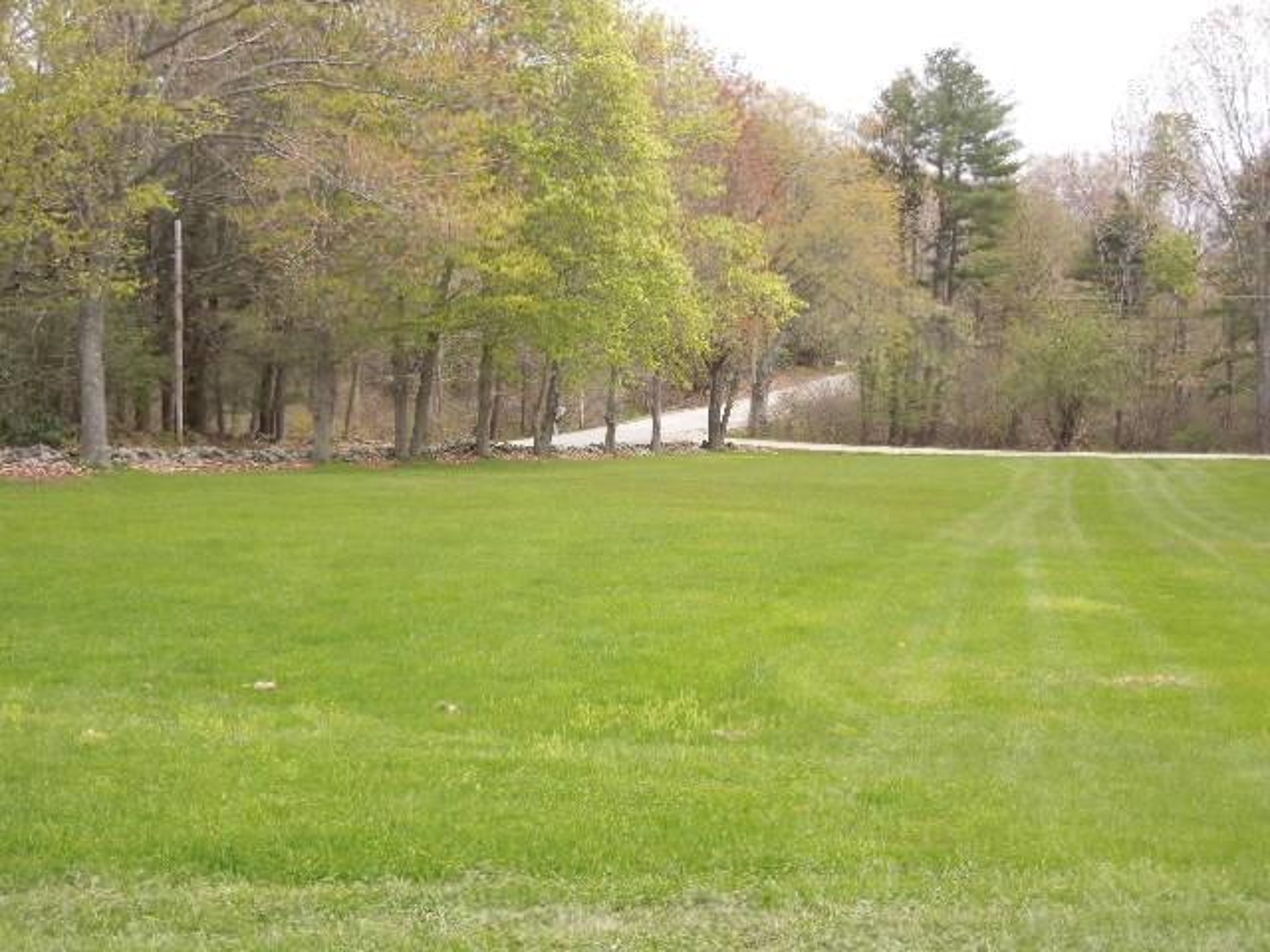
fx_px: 1578
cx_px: 635
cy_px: 476
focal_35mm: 43
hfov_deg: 43.9
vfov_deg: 33.6
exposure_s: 1/250
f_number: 3.9
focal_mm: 7.8
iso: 100
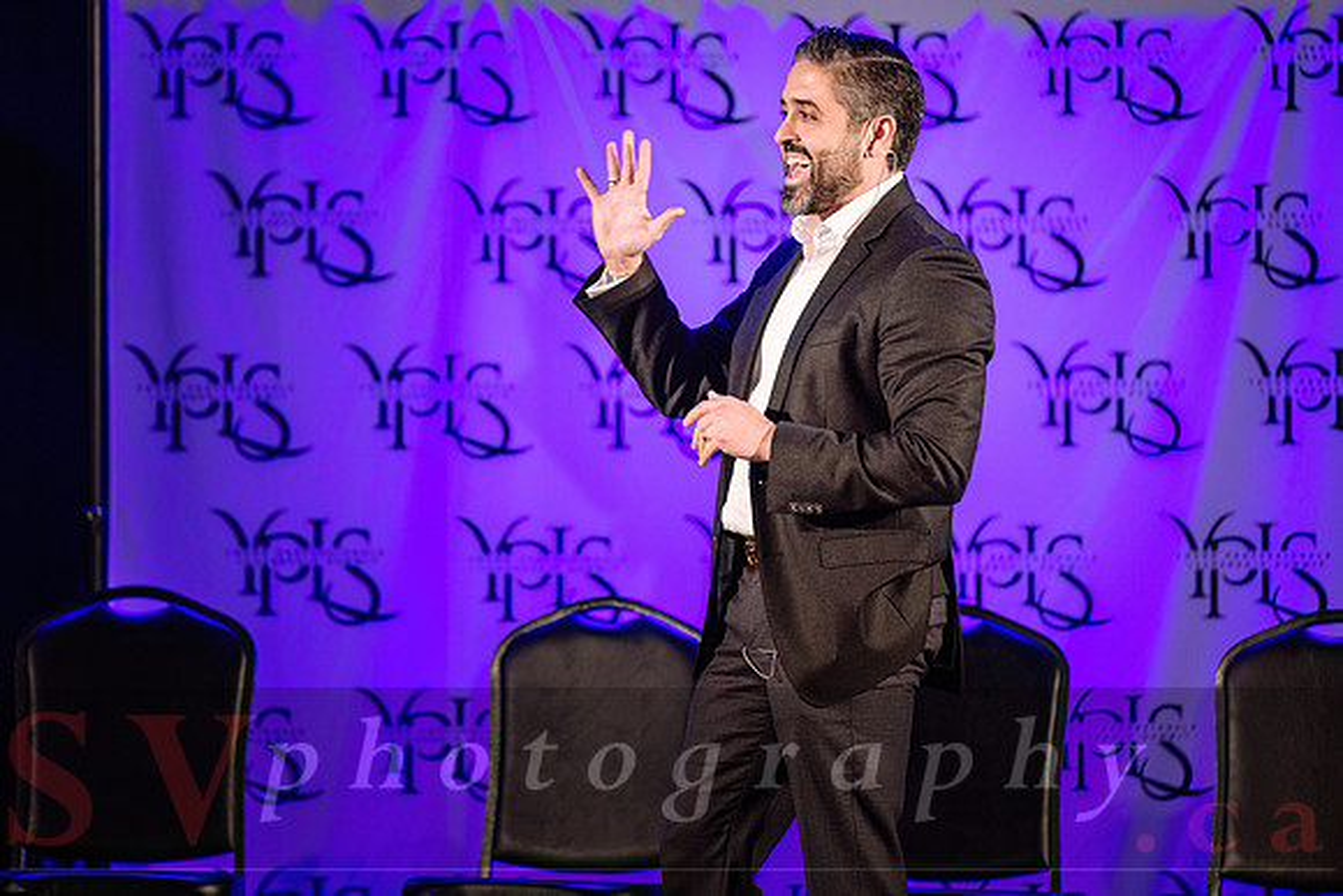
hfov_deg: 9.0
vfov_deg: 6.0
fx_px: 8558
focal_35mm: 229
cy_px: 391
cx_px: 580
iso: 1600
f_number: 2.8
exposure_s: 1/320
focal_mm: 200
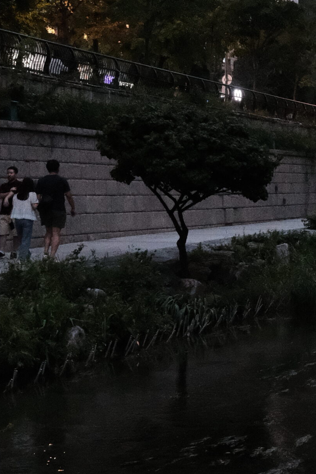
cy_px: 137
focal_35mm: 115
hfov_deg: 11.5
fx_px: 1513
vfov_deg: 17.7
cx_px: 433
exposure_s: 1/70
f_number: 7.1
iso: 12800
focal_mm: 23
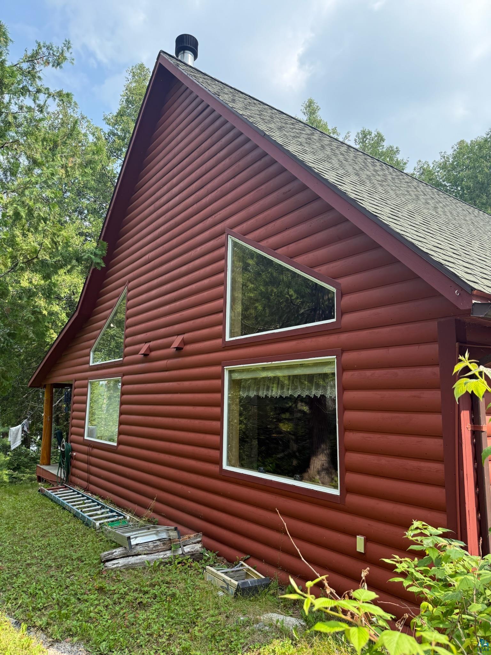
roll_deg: -1.5
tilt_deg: +9.8
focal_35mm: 24
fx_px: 454
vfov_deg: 71.6
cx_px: 246
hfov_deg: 56.8
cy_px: 328
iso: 100
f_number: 1.78
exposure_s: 1/1410
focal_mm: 6.76
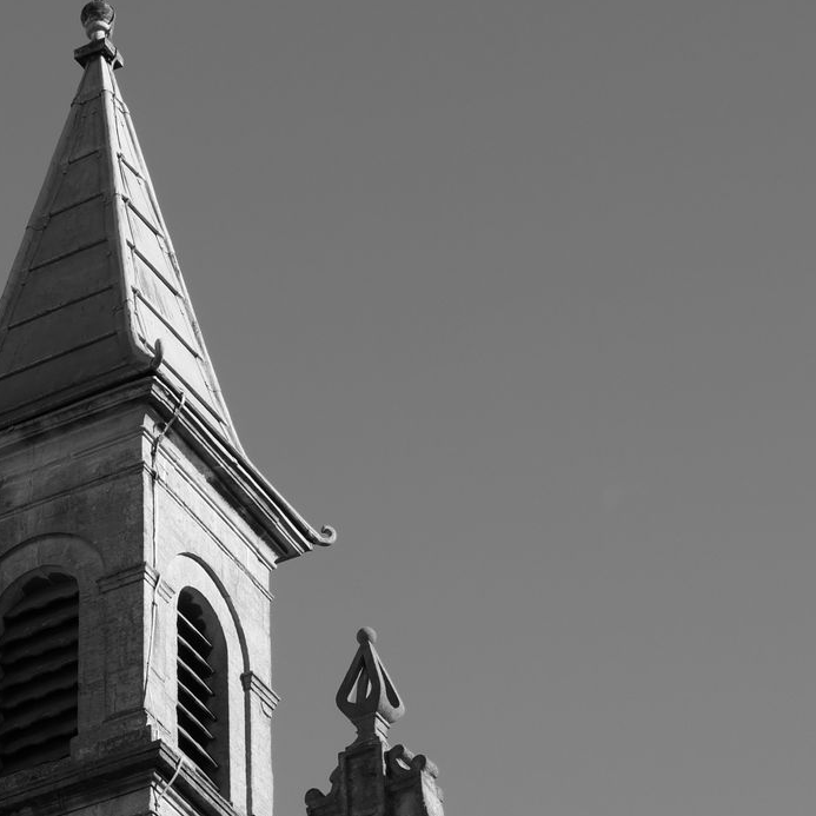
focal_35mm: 148
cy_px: 737
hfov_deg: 11.7
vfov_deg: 11.7
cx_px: 89
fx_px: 3947
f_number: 8
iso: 200
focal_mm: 34
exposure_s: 1/250
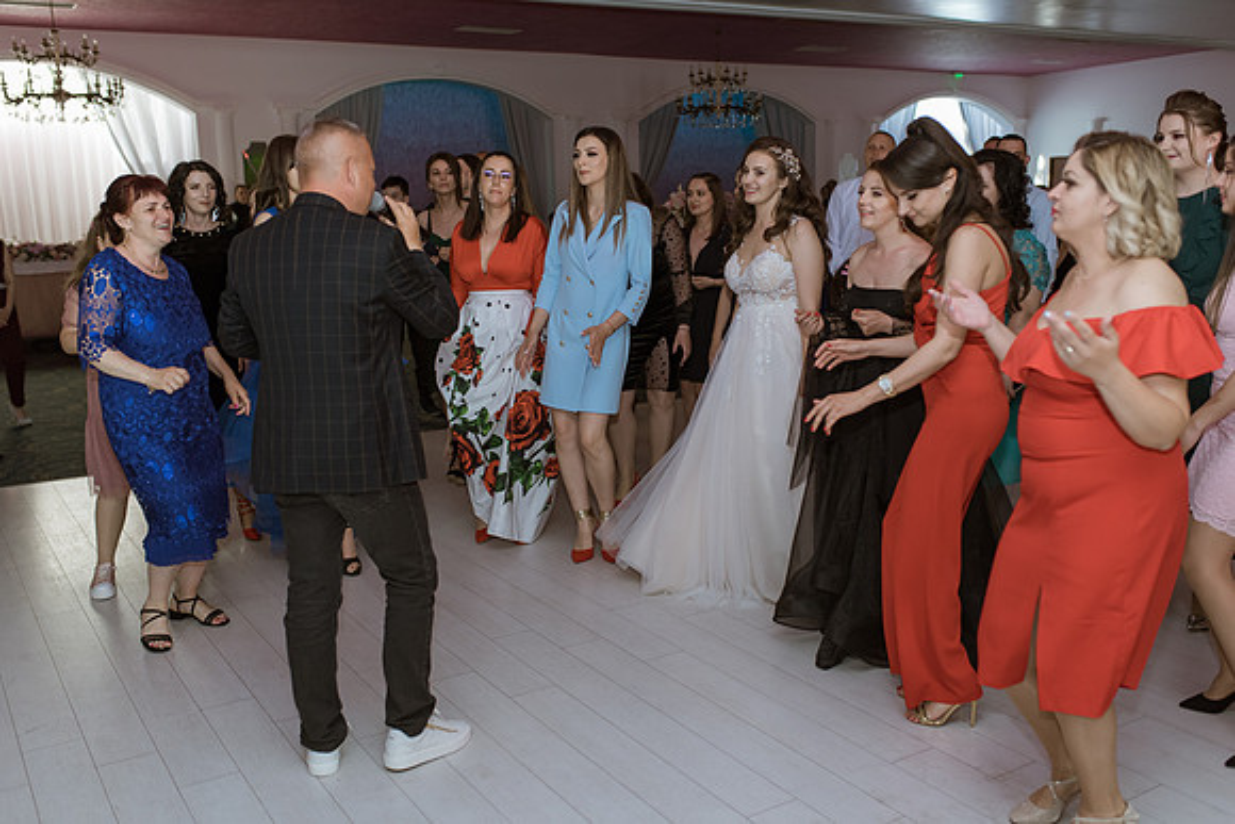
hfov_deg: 54.4
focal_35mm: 35
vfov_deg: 37.9
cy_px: 412
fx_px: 1201
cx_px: 618
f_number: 2.5
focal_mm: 35
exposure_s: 1/200
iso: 1000
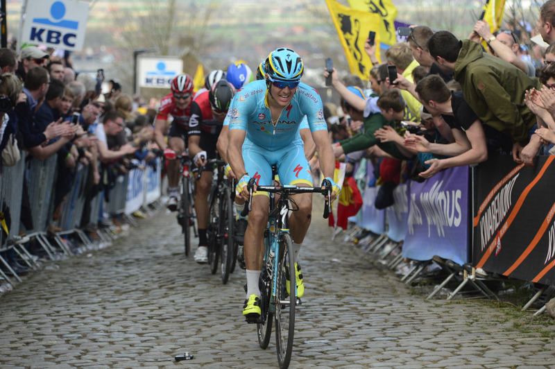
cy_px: 184
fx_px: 2850
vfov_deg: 7.4
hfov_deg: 11.1
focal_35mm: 185
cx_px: 278
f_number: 5.6
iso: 1000
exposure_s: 1/1000
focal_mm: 185
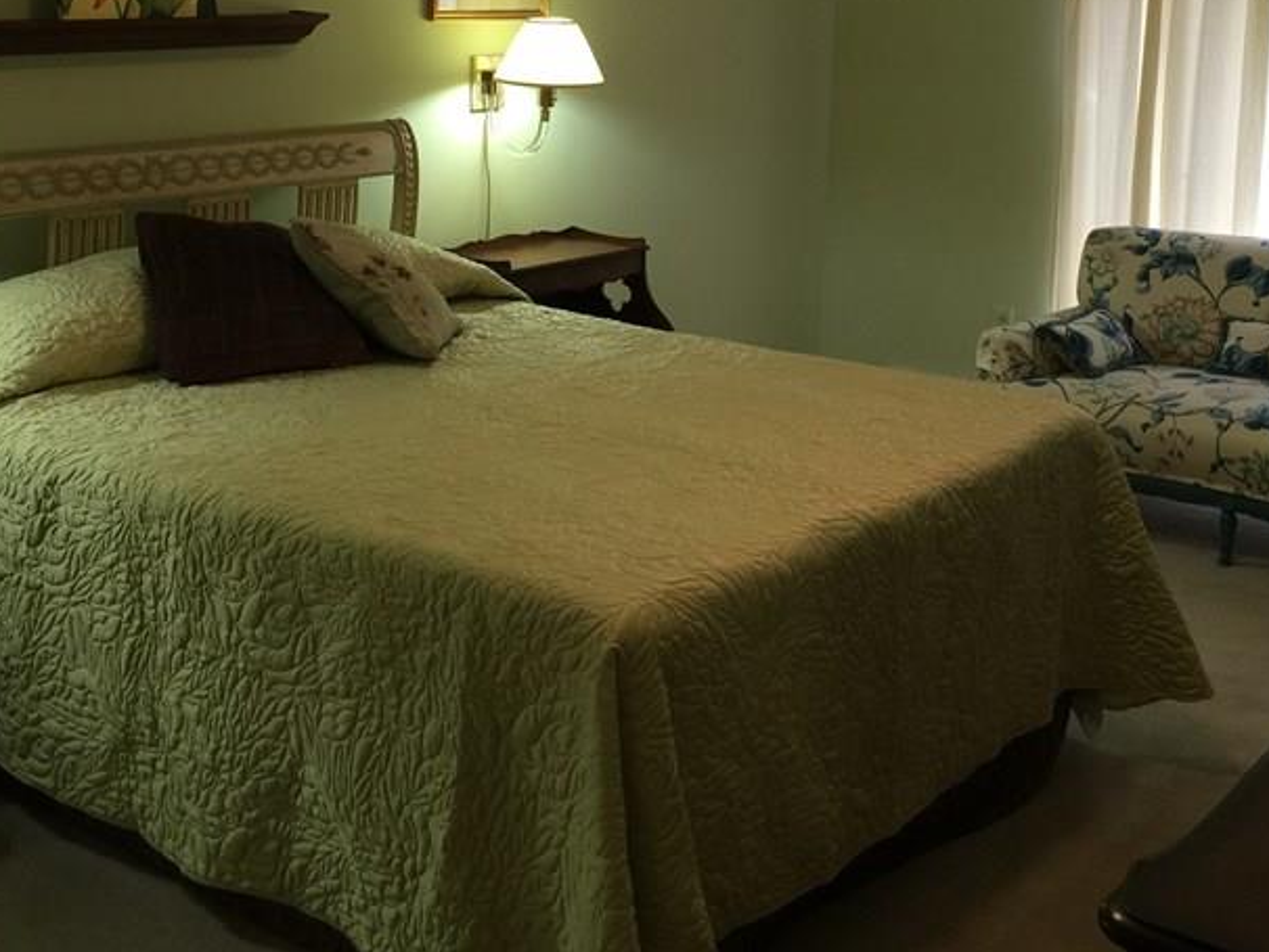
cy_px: 186
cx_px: 725
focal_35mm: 49
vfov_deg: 29.0
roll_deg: -1.6
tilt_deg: -6.7
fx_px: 1797
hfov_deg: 38.8
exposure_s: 1/15
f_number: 2.2
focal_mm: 4.15
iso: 40
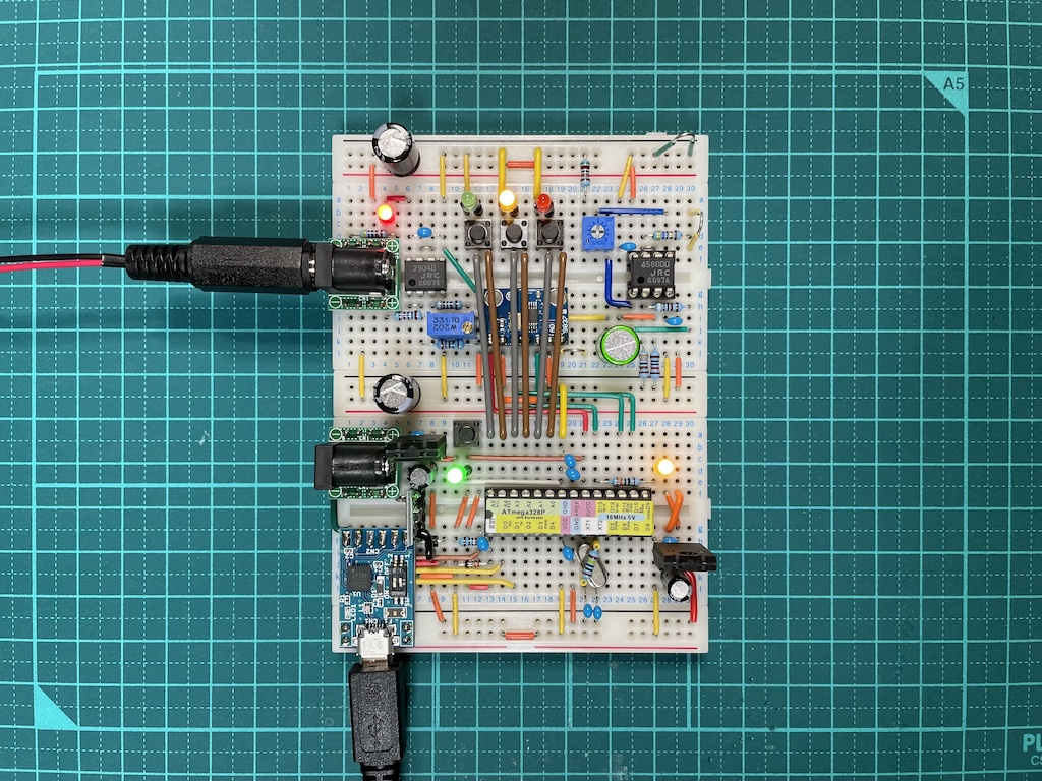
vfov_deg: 53.1
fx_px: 783
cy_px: 390
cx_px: 521
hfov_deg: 67.3
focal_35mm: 26
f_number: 1.6
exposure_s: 1/60
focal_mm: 4.2
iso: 80
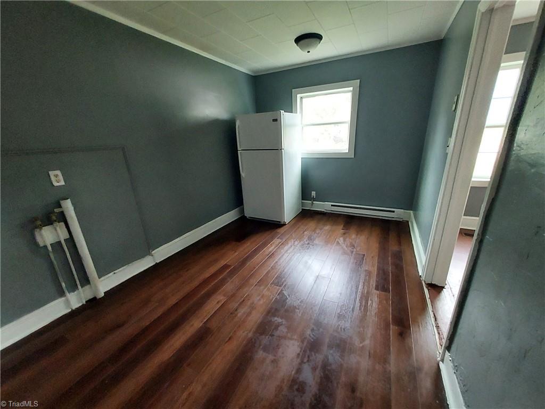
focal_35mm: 13
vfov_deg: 89.9
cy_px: 204
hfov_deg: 106.2
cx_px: 272
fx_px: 205
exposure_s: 1/60
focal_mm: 1.42
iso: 250
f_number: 2.2
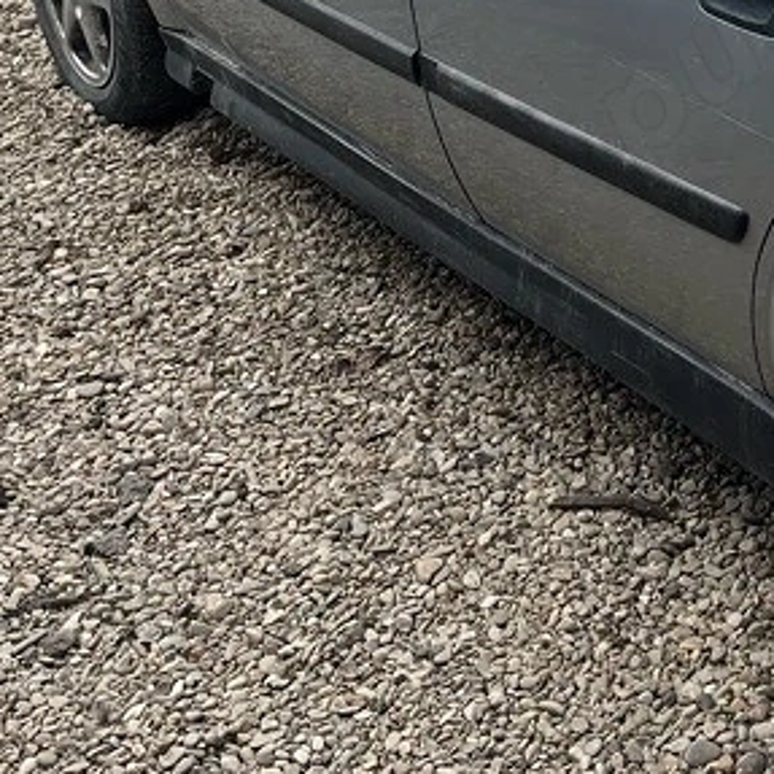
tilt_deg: -18.3
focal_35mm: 80
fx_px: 2024
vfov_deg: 20.8
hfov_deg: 19.6
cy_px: -40
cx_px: 1068
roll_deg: +1.9
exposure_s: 1/4651
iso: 50
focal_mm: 5.1
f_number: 1.6
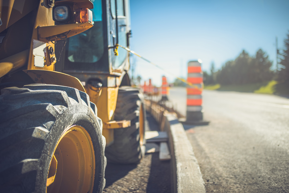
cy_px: 96
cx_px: 144
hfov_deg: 54.4
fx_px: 281
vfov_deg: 37.9
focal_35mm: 35
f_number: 1.4
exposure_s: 1/5000
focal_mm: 35
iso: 100
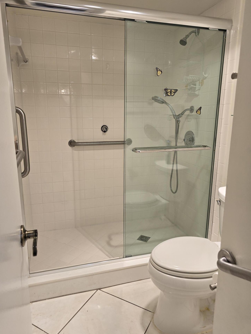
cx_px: 121
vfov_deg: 71.6
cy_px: 163
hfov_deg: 56.8
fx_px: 232
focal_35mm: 24
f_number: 1.7
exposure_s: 1/120
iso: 80
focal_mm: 6.3
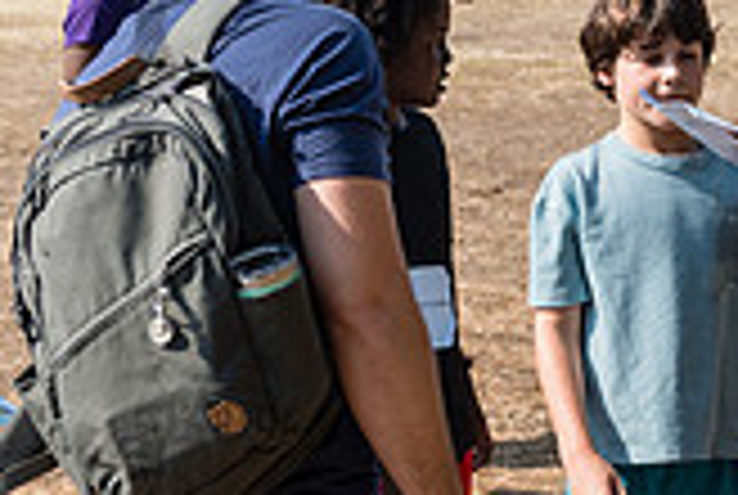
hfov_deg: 16.7
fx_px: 2464
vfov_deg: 11.5
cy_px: 223
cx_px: 729
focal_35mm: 120
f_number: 3.5
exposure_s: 1/2000
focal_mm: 34
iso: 400
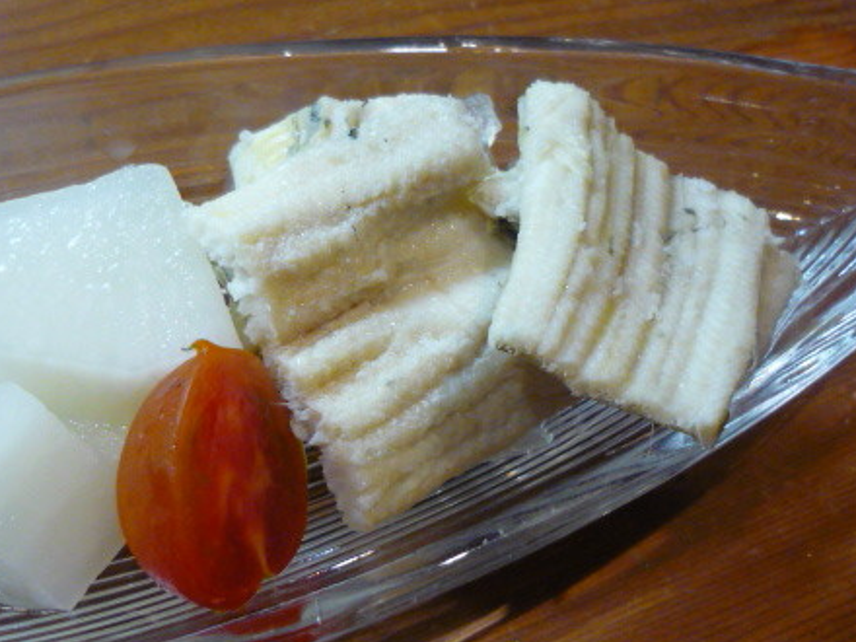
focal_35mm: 48
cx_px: 319
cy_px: 358
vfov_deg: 30.2
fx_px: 1187
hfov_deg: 39.4
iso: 400
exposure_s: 1/25
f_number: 2.8
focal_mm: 5.5
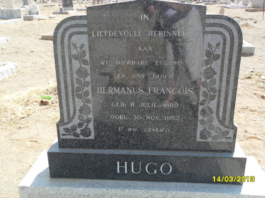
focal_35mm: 35
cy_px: 99
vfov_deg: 40.7
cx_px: 132
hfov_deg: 52.6
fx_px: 268
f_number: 3.5
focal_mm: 6.3
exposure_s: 1/250
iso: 80
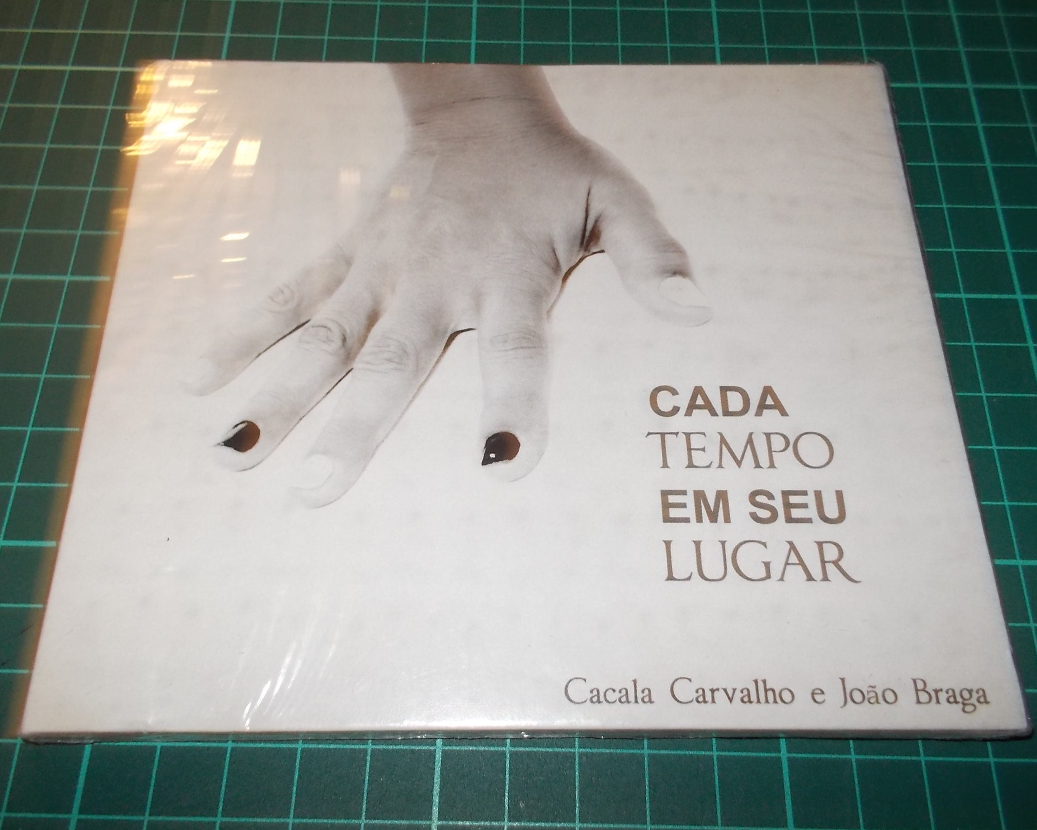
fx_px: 951
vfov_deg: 47.1
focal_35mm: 31
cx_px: 527
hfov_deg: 57.2
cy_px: 420
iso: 200
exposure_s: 1/30
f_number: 3.3
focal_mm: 4.1
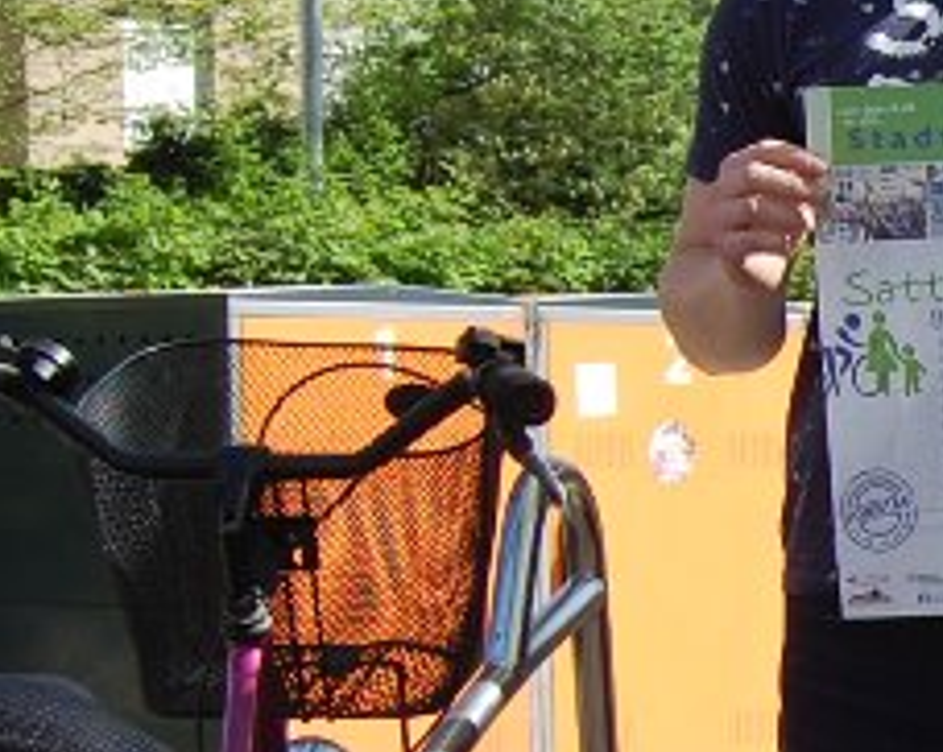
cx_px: 1613
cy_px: 756
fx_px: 4964
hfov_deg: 10.3
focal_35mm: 178
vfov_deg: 8.6
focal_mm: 24
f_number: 7.1
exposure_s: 1/200
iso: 200
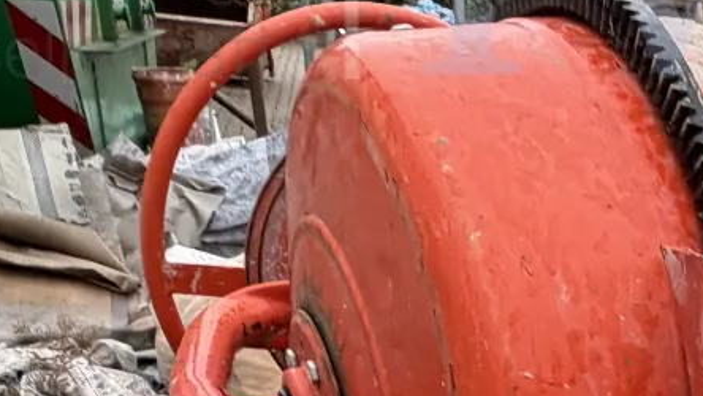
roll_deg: -0.4
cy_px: 756
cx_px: 777
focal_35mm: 66
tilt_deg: -29.0
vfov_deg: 15.3
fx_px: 1231
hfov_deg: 28.8
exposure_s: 1/123
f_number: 2.2
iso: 40
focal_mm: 2.22
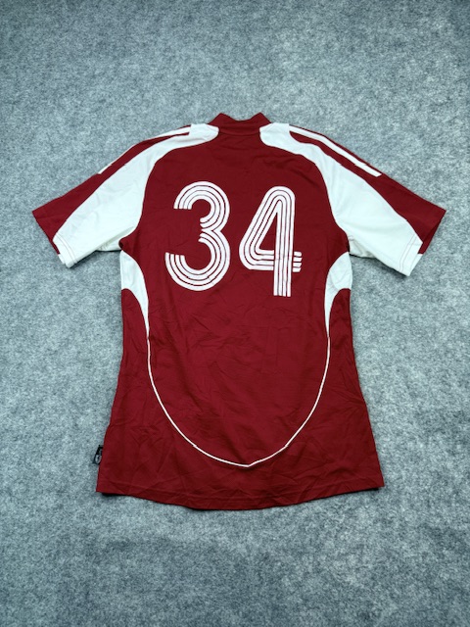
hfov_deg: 56.8
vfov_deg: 71.6
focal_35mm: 24
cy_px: 314
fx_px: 434
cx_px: 235
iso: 64
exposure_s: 1/100
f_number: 1.78
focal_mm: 6.76
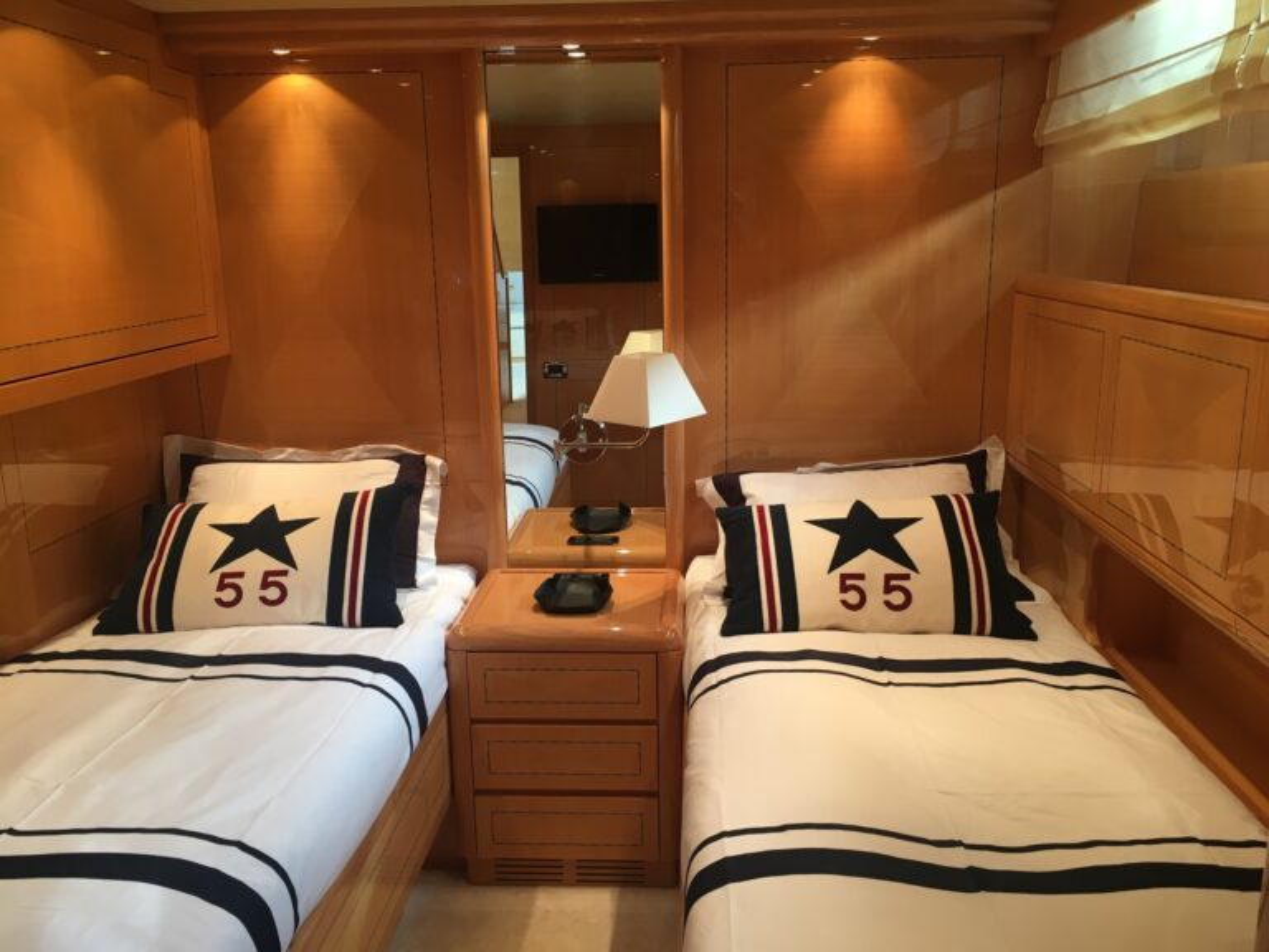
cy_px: 476
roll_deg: +1.4
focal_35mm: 29
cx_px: 634
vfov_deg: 48.2
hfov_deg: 61.7
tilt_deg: -13.5
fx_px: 1063
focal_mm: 4.15
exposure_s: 1/33
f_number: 2.2
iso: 80
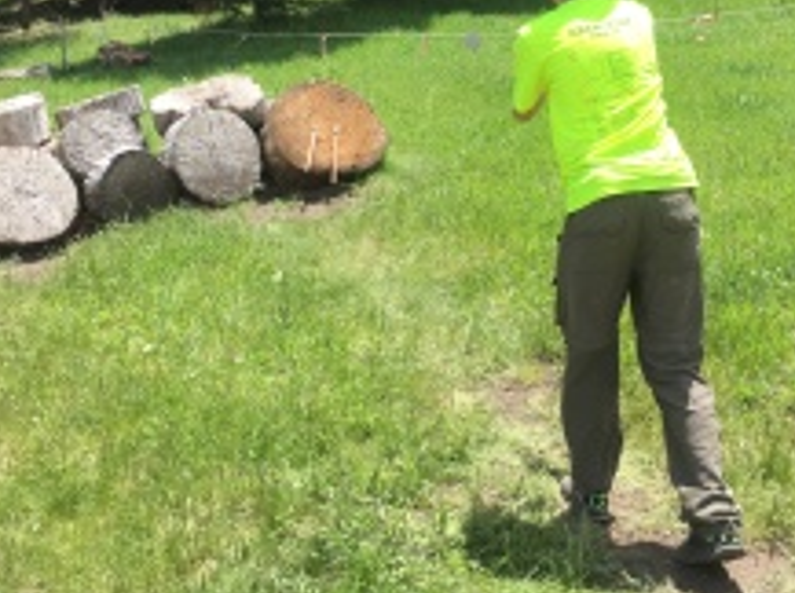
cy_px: 161
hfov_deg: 39.0
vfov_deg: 29.2
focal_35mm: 49
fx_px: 1123
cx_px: 418
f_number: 2.2
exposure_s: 1/712
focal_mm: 4.15
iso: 25
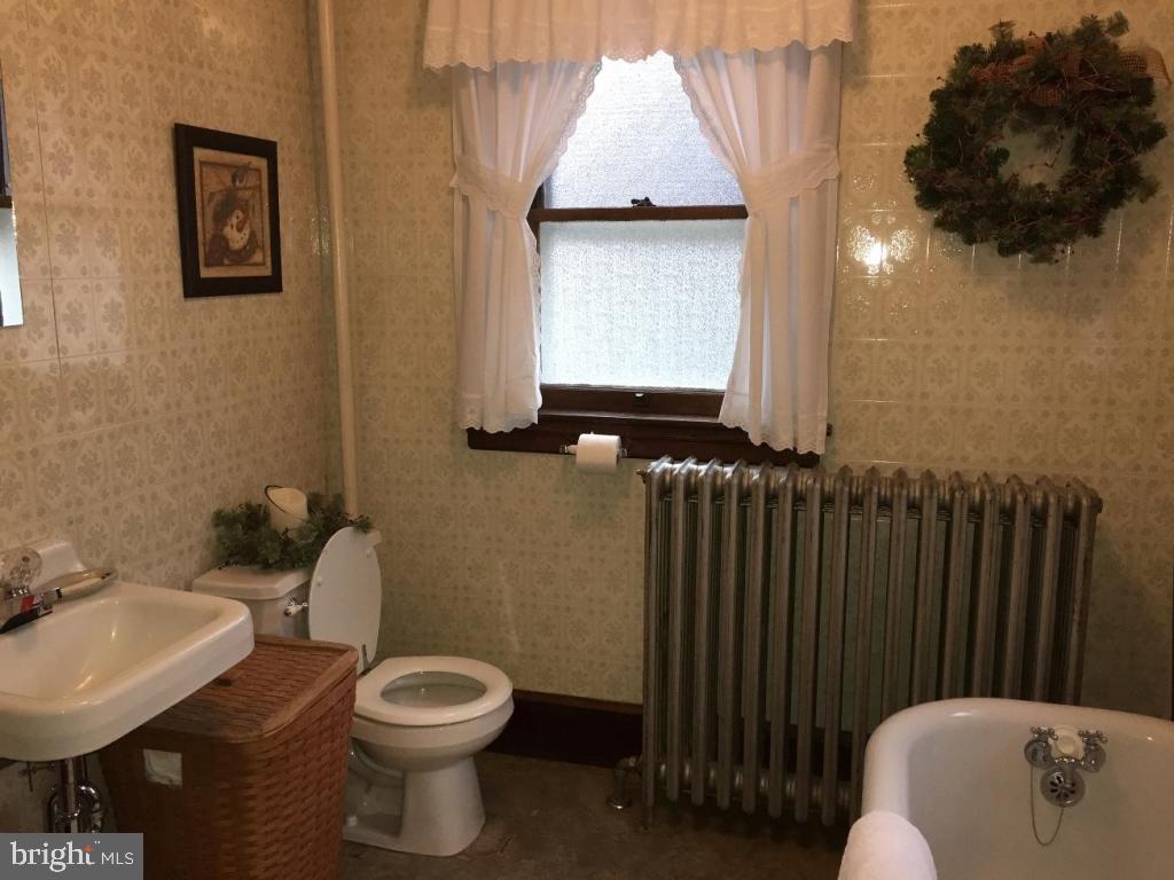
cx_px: 587
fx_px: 984
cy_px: 440
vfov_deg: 48.2
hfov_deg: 61.7
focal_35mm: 29
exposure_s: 1/30
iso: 160
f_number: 2.2
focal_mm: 4.15
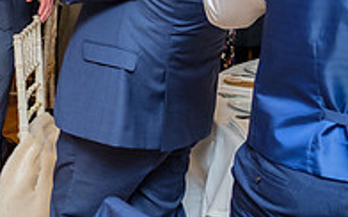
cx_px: -152
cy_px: 42
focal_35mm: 79
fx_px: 748
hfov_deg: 22.3
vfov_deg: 16.3
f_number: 2.5
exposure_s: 1/160
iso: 1600
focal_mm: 16
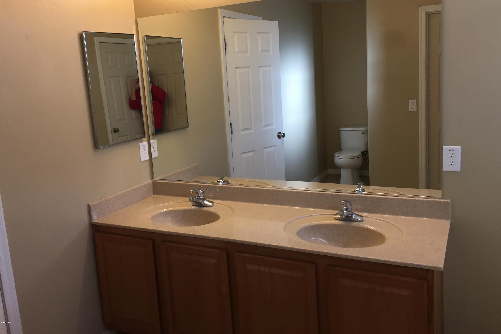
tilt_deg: -8.4
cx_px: 252
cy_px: 142
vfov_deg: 42.2
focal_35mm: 31
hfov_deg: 60.3
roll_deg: +3.2
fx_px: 431
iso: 40
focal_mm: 4.15
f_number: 2.2
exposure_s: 1/40
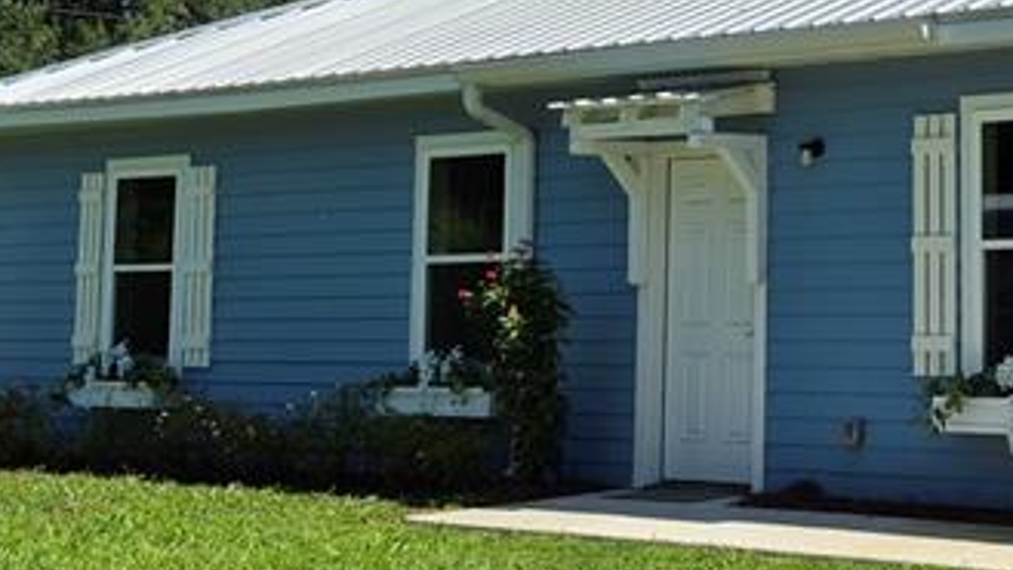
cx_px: 1099
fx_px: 2095
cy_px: 71
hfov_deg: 25.3
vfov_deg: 15.3
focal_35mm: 78
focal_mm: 5.4
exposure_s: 1/7696
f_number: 1.8
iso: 64
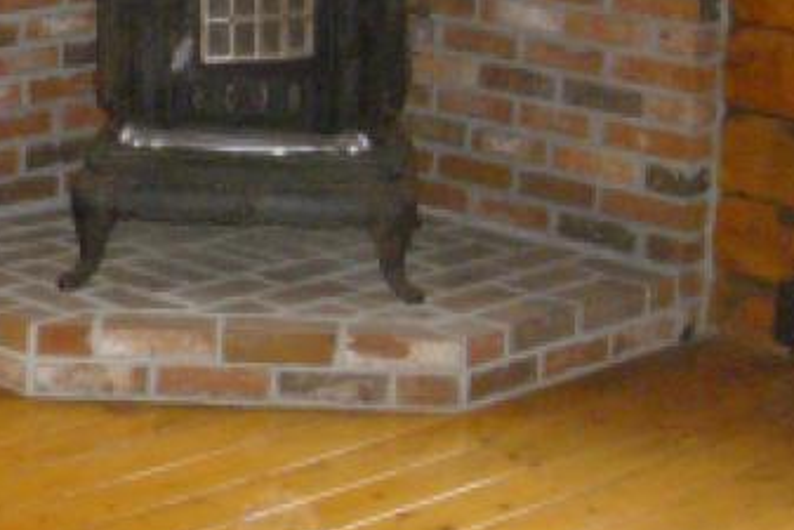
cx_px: -170
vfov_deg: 11.4
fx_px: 2648
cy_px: 110
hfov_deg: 16.3
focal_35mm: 120
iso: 640
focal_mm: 6.3
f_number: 3.3
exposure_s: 1/200
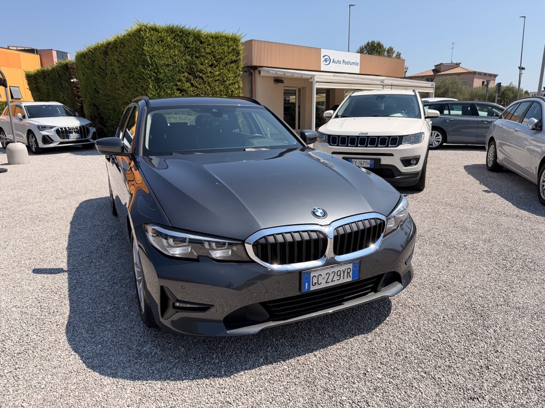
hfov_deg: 71.6
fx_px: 378
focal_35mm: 24
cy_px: 204
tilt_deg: -13.6
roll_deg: +0.8
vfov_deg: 56.8
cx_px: 272
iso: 80
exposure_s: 1/5714
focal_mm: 6.76
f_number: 1.78
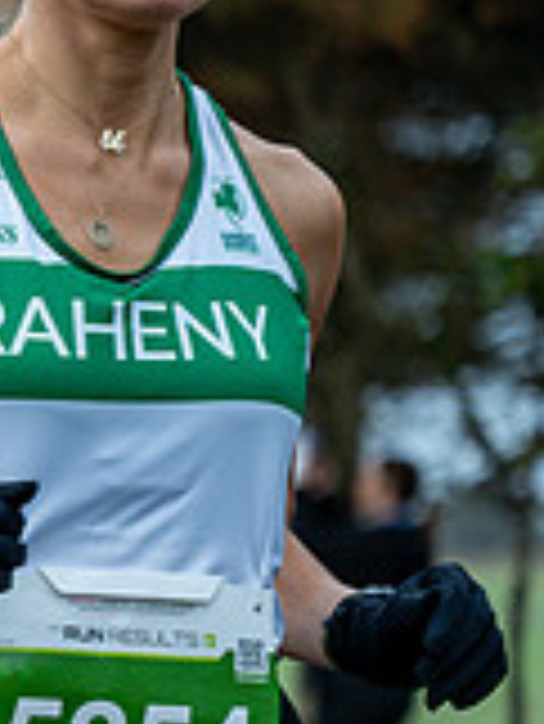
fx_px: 5064
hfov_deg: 6.0
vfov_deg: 8.2
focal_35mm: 242
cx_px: -584
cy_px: 461
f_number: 2.8
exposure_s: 1/1250
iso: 360
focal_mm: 70
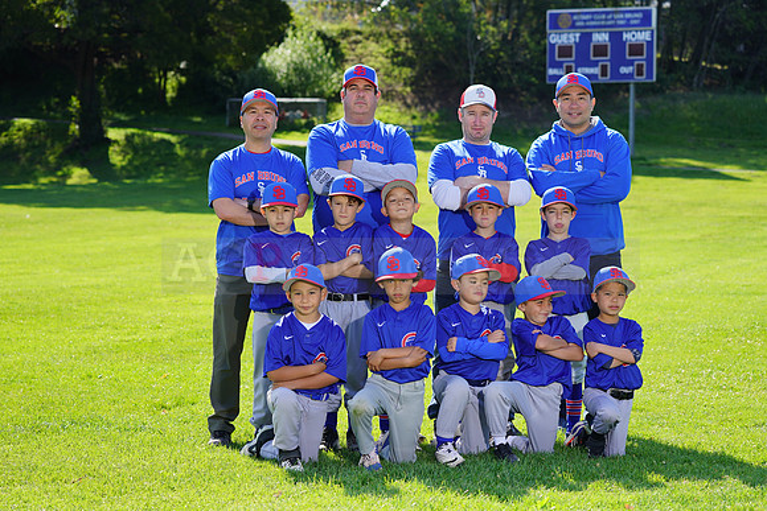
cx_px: 384
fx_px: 2174
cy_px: 256
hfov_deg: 20.0
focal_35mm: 102
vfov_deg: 13.4
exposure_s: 1/250
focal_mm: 102
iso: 100
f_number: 6.3
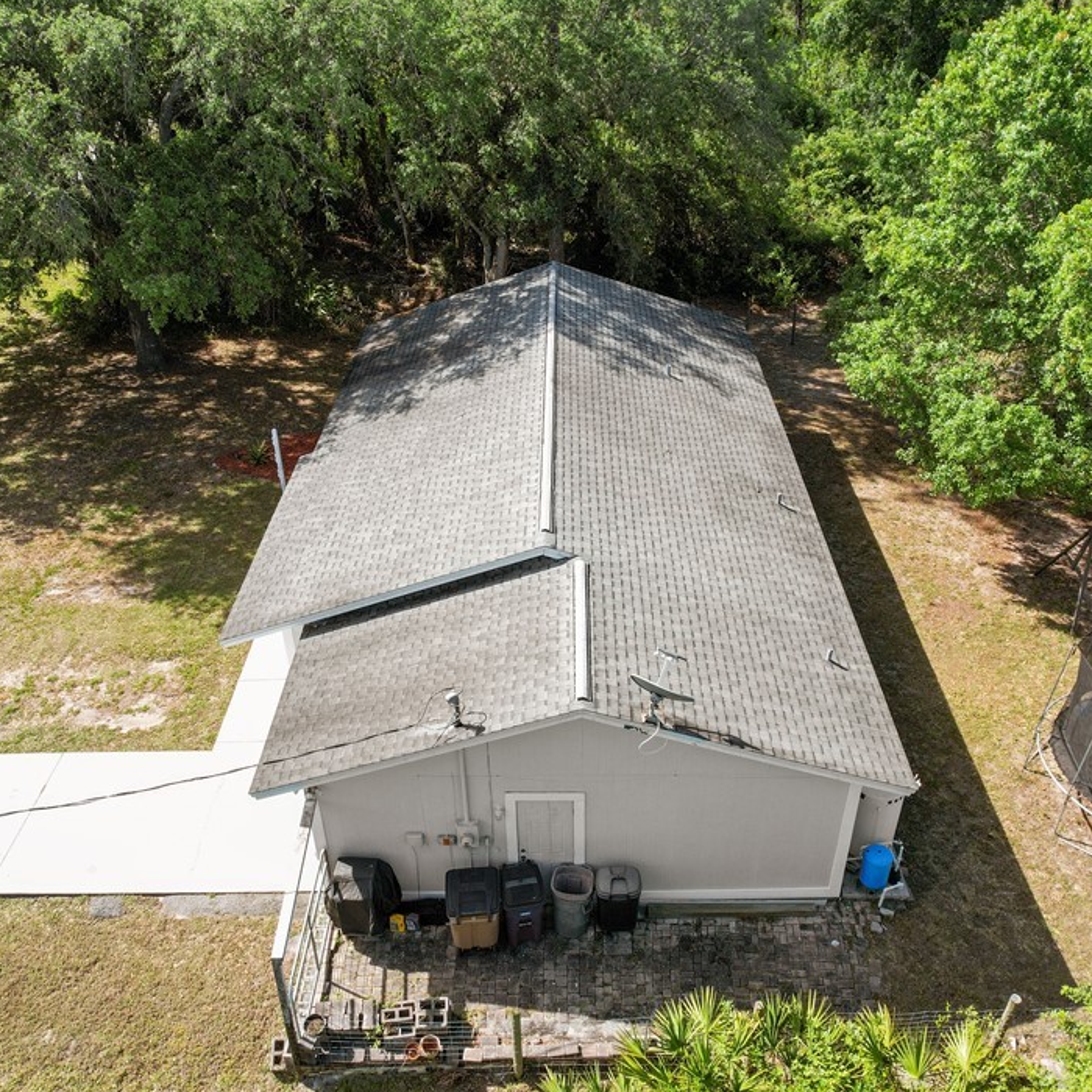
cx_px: 569
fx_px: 1035
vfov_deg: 55.6
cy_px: 537
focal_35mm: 29
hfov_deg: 55.6
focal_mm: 8.38
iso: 100
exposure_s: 1/730
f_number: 2.8
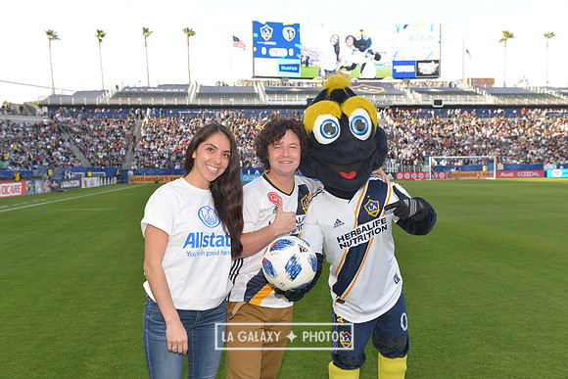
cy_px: 190
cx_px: 284
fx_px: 552
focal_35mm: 35
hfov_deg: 54.4
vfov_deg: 37.9
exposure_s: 1/125
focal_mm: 35
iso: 200
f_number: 5.6
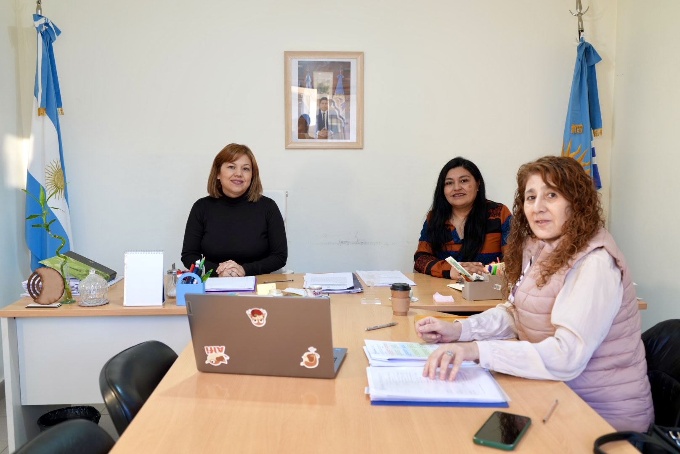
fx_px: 662
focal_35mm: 35
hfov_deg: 54.4
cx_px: 340
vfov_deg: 37.9
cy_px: 227
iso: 400
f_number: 4
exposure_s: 1/40
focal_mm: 35
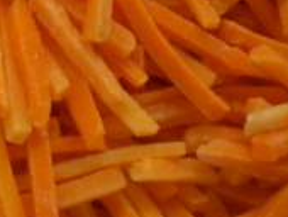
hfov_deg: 12.9
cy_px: -70
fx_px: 1191
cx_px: -168
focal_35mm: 143
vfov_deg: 10.2
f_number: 3.1
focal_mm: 6.3
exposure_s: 1/25
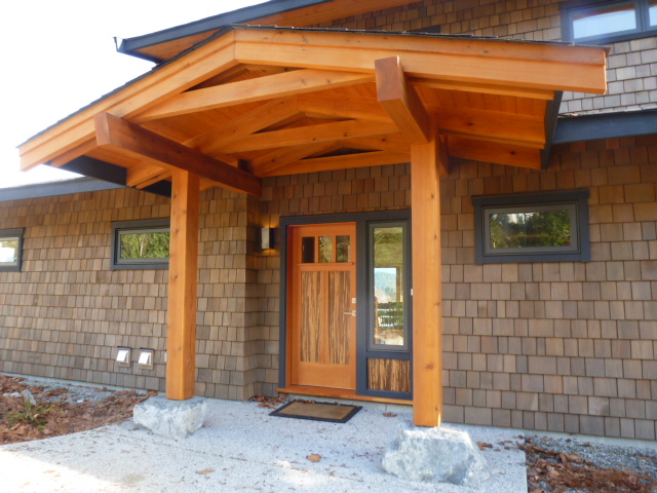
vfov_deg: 56.8
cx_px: 328
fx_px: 456
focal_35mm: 24
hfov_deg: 71.6
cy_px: 246
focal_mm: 4.3
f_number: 3.3
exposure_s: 1/60
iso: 160
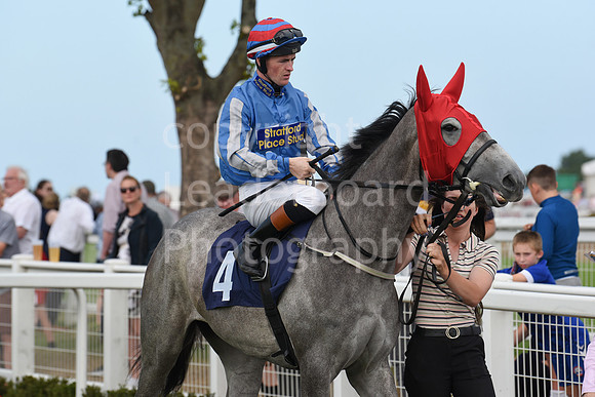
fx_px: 3306
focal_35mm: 200
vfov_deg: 6.9
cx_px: 298
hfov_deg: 10.3
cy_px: 198
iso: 400
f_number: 5.6
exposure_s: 1/1600
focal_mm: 200
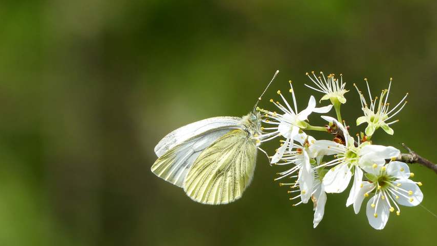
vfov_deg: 1.9
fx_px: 7601
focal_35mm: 656
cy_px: 155
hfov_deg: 3.3
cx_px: 218
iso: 100
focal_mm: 108
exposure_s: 1/500
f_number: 4
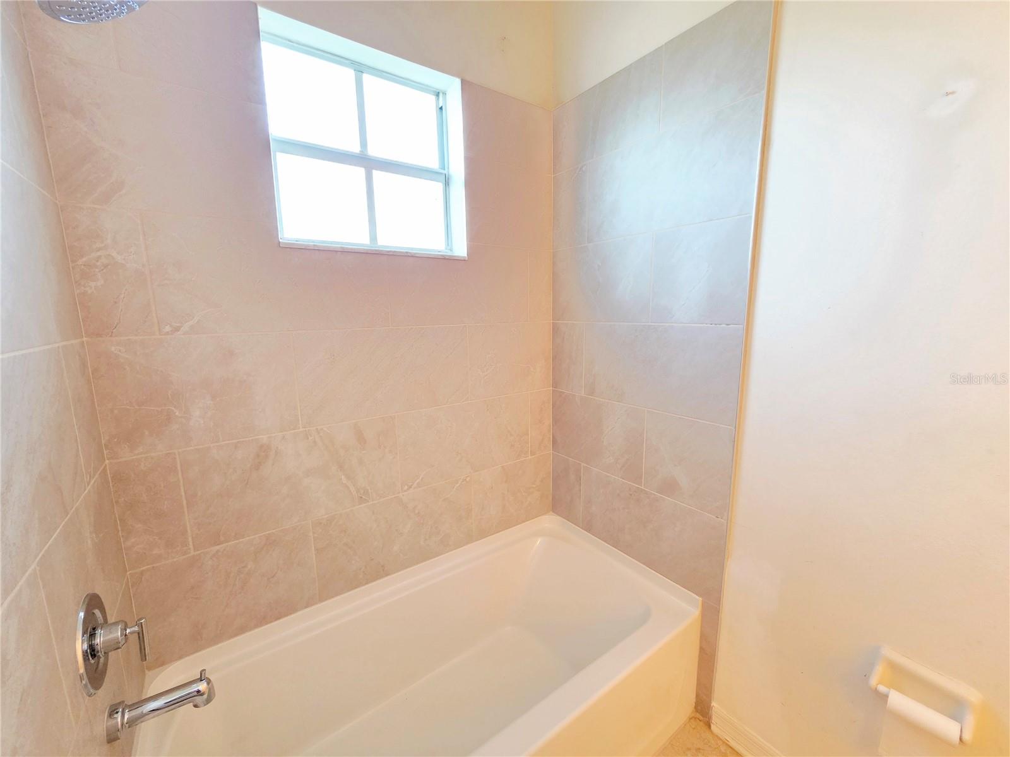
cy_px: 378
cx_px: 505
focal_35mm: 13
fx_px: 379
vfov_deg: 89.9
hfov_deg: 106.2
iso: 500
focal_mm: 2.2
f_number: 1.9
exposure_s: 1/60.2
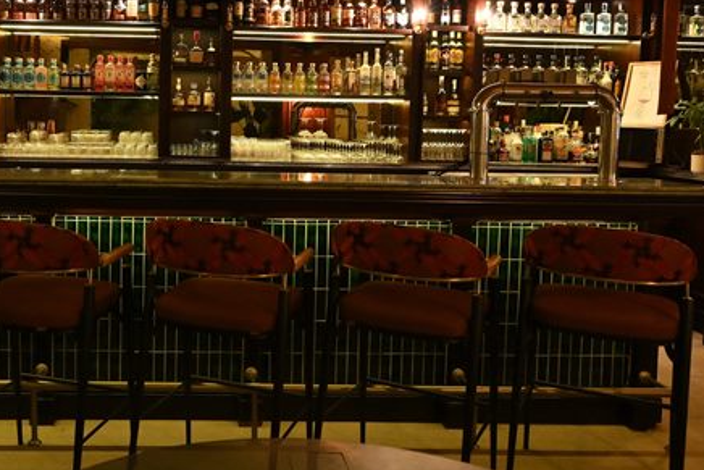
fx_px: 724
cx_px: 199
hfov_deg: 50.3
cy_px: 165
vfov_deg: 35.7
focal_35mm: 37
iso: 2500
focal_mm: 14
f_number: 3.5
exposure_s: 1/100
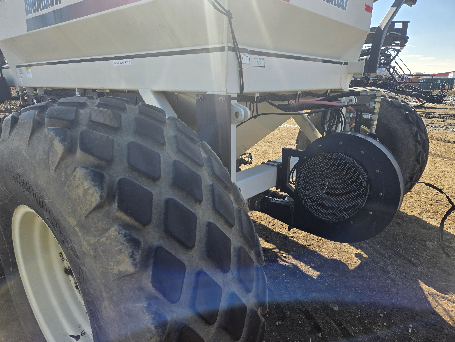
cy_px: 171
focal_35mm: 23
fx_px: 302
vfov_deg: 58.9
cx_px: 228
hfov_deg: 73.9
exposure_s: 1/1248
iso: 25
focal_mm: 5.4
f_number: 1.8
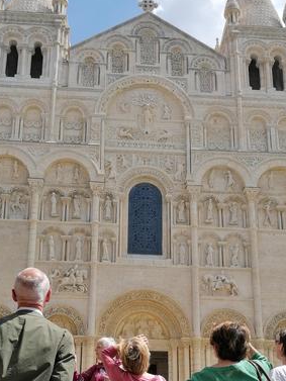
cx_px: 133
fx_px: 473
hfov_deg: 33.6
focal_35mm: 43
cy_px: 296
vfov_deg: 42.2
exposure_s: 1/1852
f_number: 1.8
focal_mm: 4.75
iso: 50
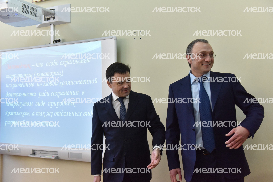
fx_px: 319
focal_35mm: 42
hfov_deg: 46.4
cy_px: 91
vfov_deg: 31.9
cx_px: 136
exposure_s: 1/500
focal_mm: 42
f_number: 5
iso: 2500
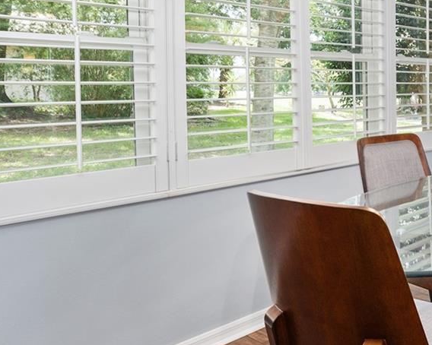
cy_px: 96
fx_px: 473
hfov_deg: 40.2
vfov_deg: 39.3
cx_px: 471
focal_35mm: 37
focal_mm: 14
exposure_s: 1/4
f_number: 7.1
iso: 500
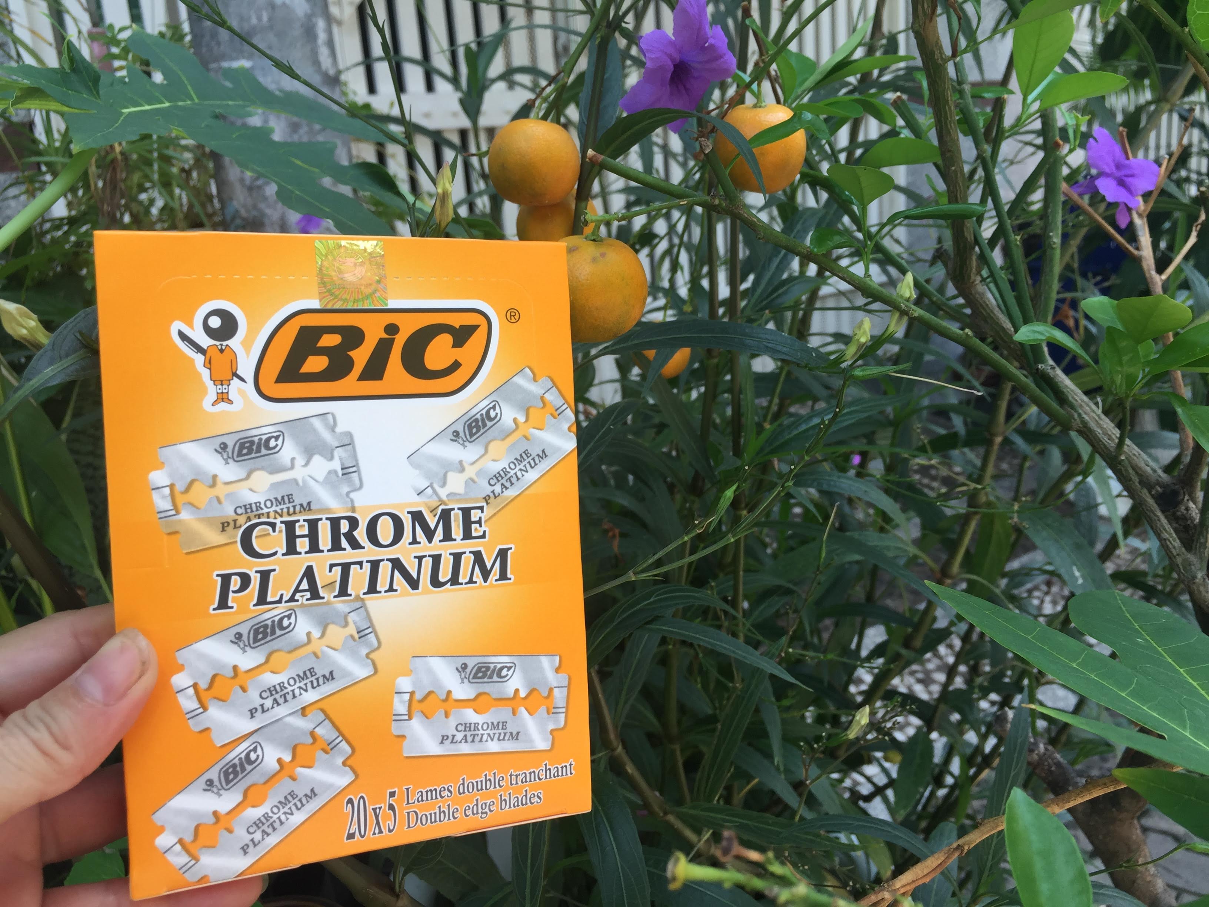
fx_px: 1013
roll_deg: +3.1
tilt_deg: -11.3
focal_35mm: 29
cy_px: 454
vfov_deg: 48.2
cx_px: 604
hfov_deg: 61.7
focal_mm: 4.15
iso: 32
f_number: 2.2
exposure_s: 1/143
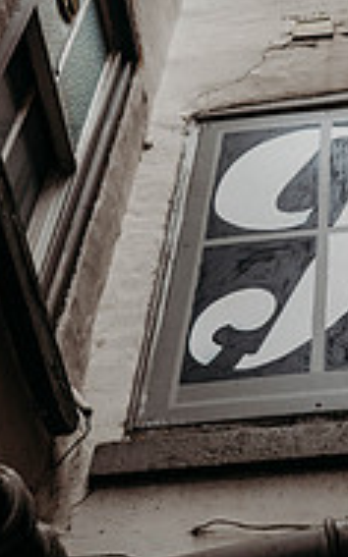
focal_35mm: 85
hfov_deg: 15.2
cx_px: 326
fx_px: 1291
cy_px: 141
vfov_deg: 24.1
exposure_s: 1/1250
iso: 160
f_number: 2.2
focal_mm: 35
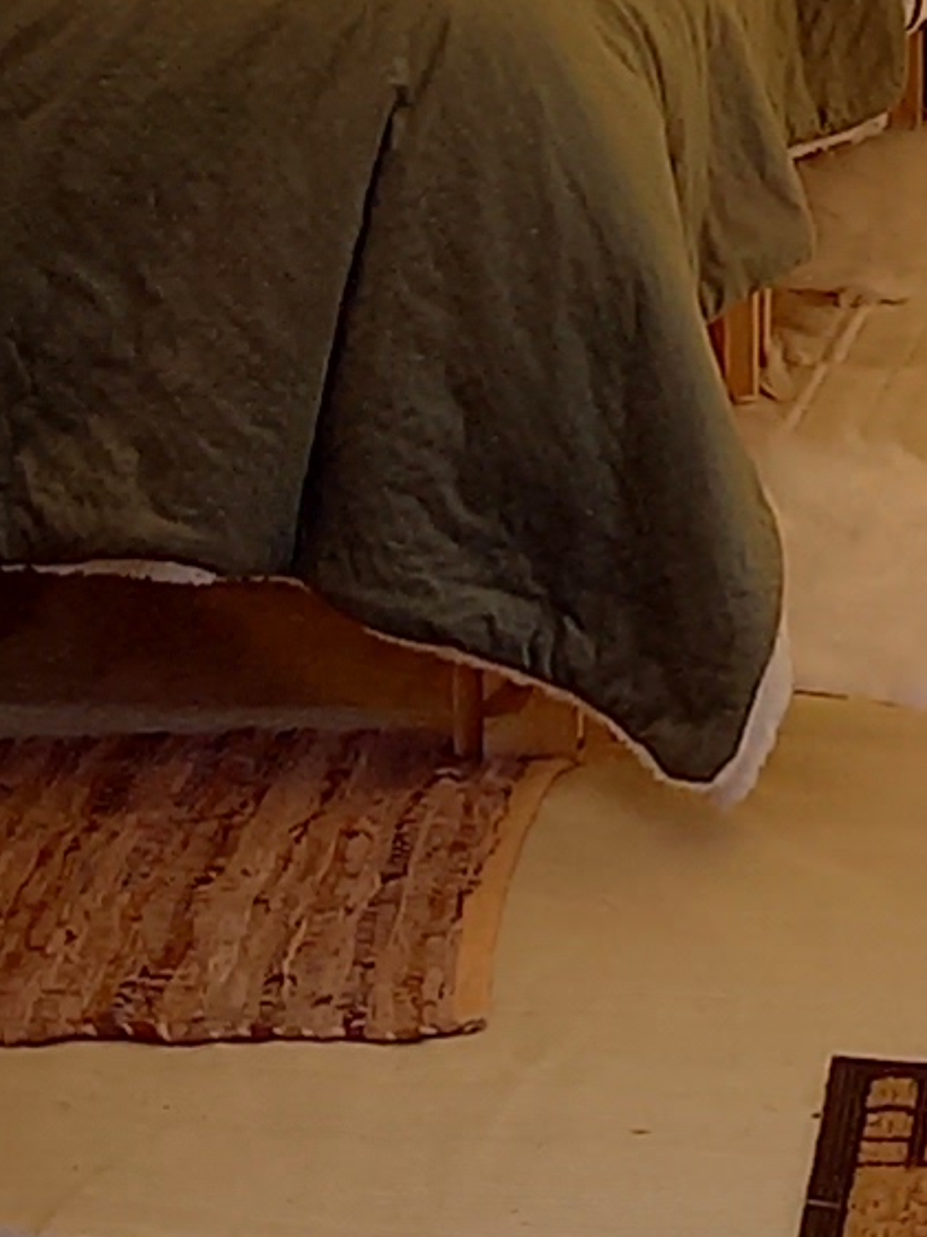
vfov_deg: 10.6
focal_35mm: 178
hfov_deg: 8.2
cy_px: -858
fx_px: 6361
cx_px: 1290
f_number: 1.8
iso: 50
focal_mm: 4.65
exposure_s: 1/996
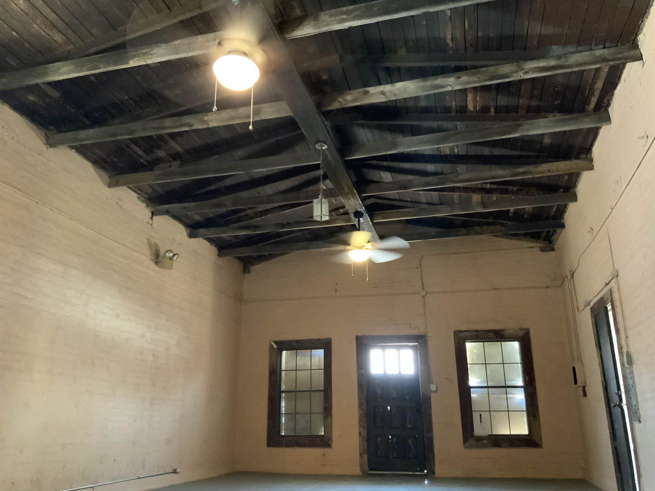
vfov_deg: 48.2
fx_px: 549
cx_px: 328
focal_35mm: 29
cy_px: 246
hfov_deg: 61.7
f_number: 1.8
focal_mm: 3
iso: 500
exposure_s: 1/24
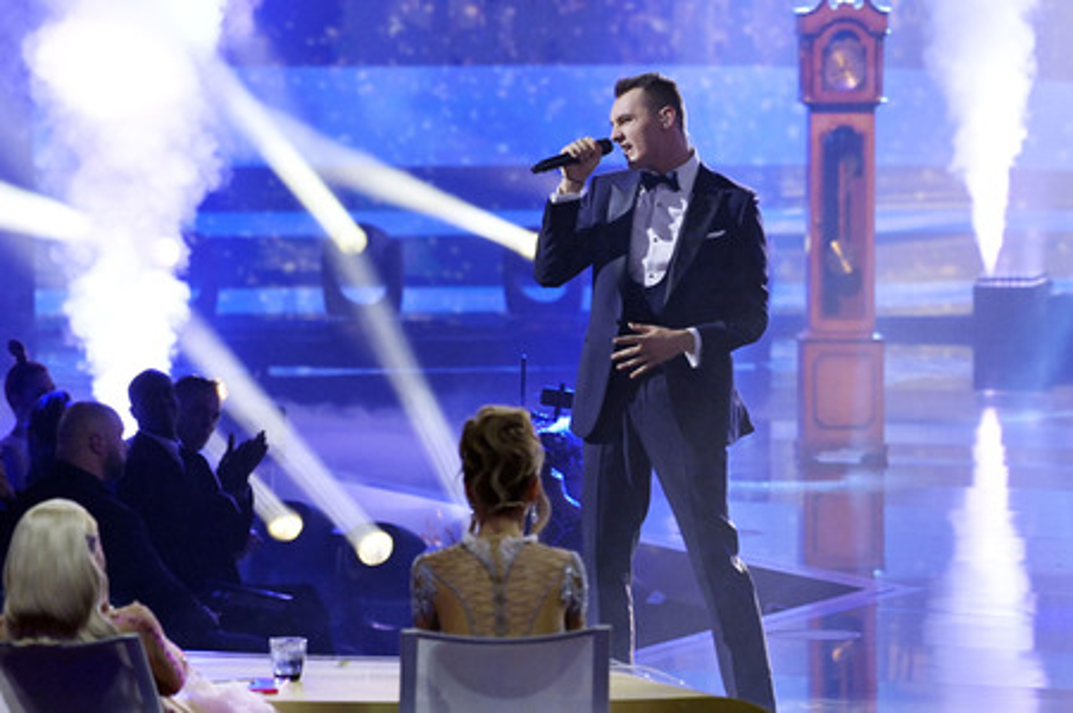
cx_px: 536
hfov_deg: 8.2
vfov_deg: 5.5
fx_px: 7446
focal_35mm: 250
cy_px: 356
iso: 6400
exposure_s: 1/400
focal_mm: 250
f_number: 5.6
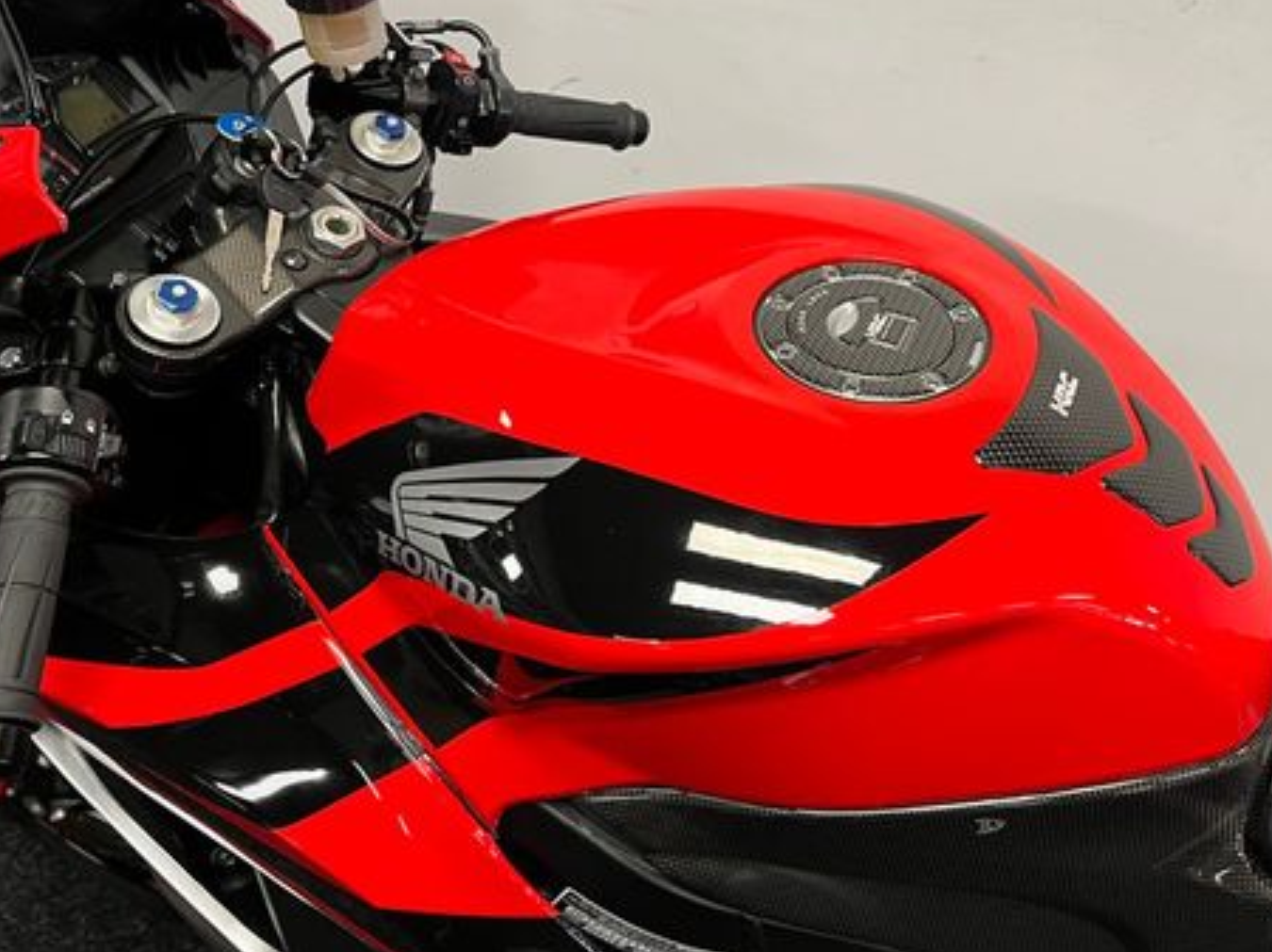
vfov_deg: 38.3
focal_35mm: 37
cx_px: 695
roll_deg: -4.9
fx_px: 1359
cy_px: 333
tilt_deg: -32.3
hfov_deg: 50.1
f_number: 1.6
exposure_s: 1/50
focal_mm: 5.1
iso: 100
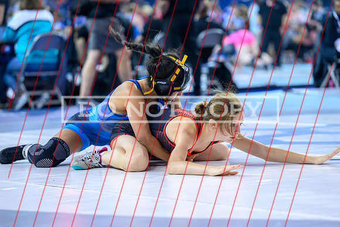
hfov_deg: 13.9
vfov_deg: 9.3
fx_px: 1394
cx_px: 186
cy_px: 133
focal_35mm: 148
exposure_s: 1/800
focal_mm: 125
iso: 3200
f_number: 2.8
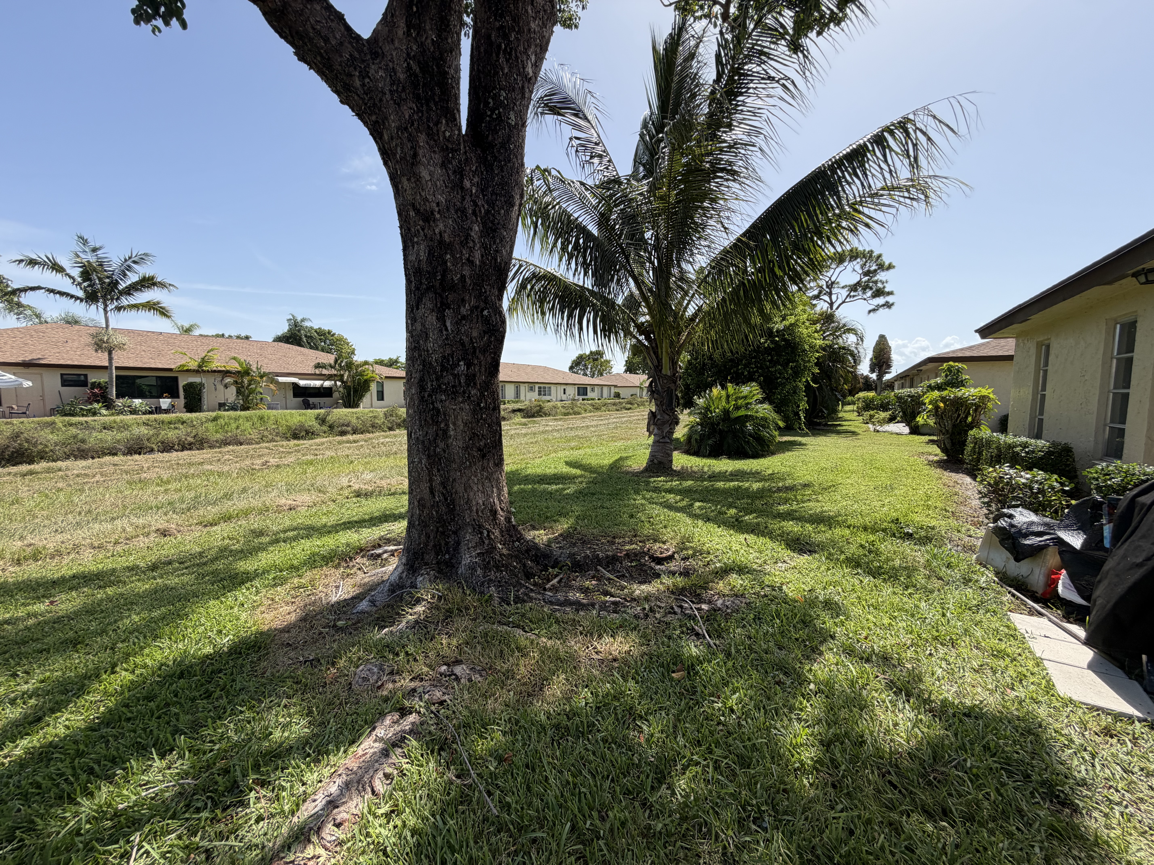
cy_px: 432
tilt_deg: -4.2
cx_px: 577
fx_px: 467
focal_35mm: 14
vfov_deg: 85.7
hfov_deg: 102.1
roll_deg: -0.1
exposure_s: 1/770
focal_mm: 2.22
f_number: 2.2
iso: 32
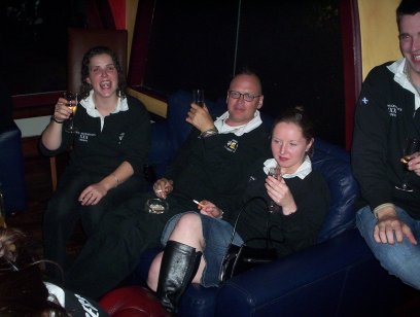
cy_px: 158
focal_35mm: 38
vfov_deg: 37.9
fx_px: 462
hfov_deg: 48.9
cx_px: 210
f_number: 4.5
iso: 140
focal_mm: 4.99
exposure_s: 1/60
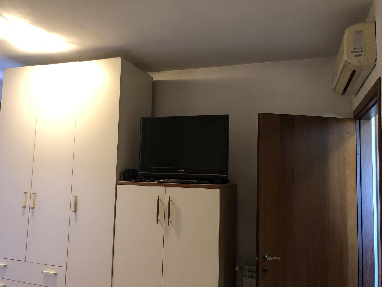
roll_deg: -1.9
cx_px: 191
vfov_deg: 49.7
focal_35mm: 28
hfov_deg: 63.4
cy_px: 144
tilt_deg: +5.4
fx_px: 309
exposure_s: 1/11
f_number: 1.8
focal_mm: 4
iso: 100
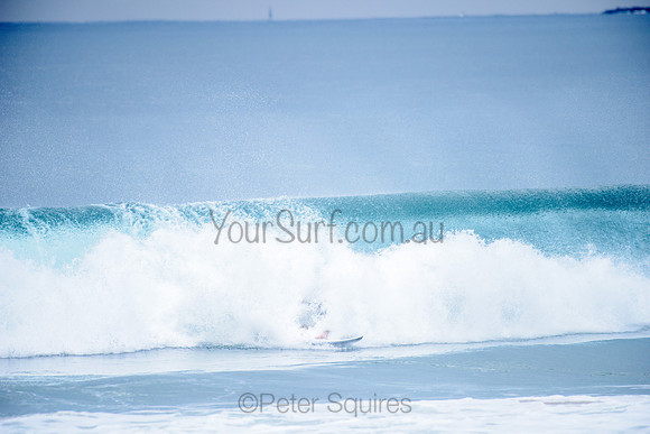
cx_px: 325
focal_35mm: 500
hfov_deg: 4.1
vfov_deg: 2.8
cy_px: 217
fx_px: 9029
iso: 400
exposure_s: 1/2000
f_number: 5.6
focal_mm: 500
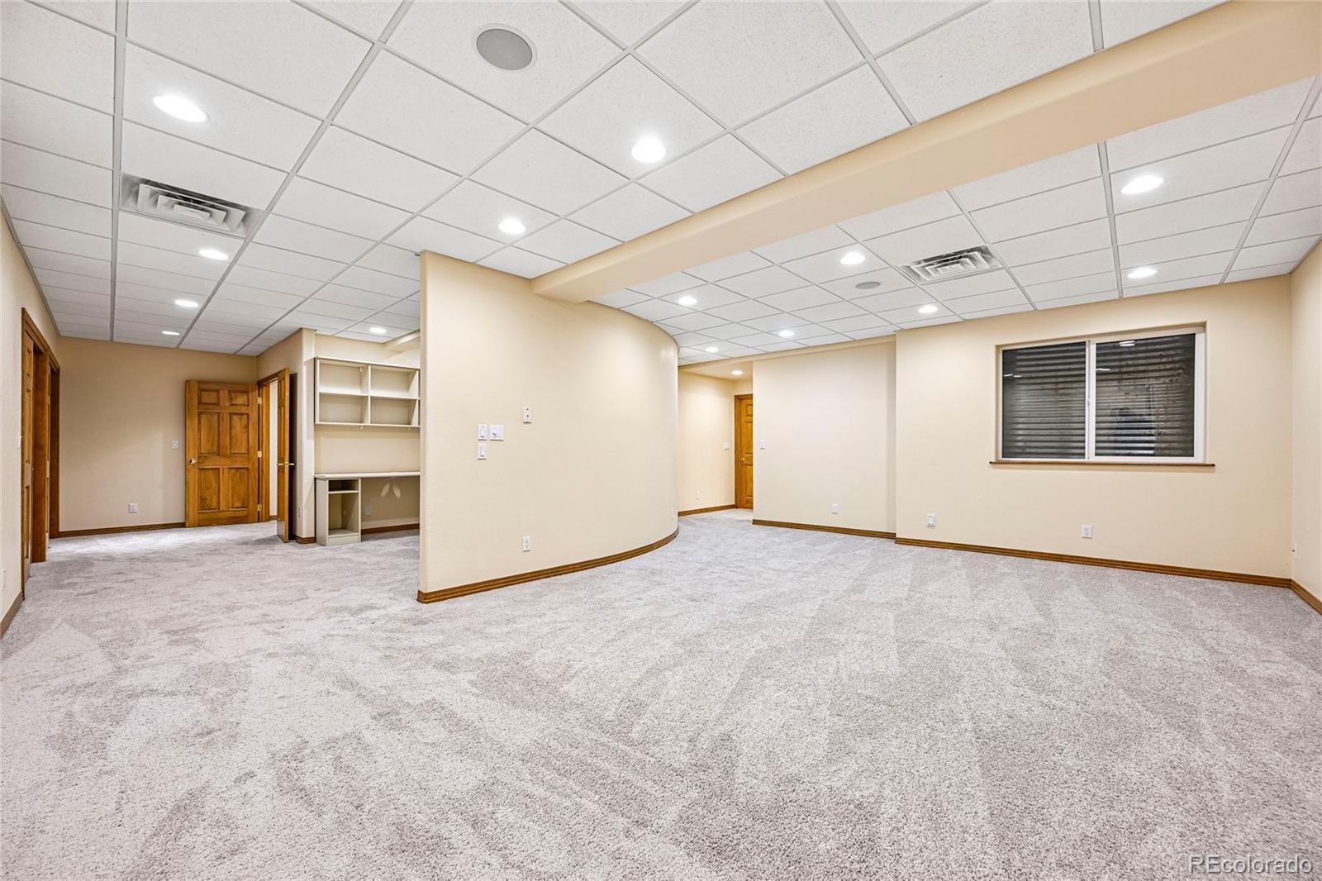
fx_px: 514
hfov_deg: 104.3
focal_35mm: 14
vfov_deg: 81.2
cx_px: 661
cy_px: 440
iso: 400
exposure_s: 1/10
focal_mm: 14
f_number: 8
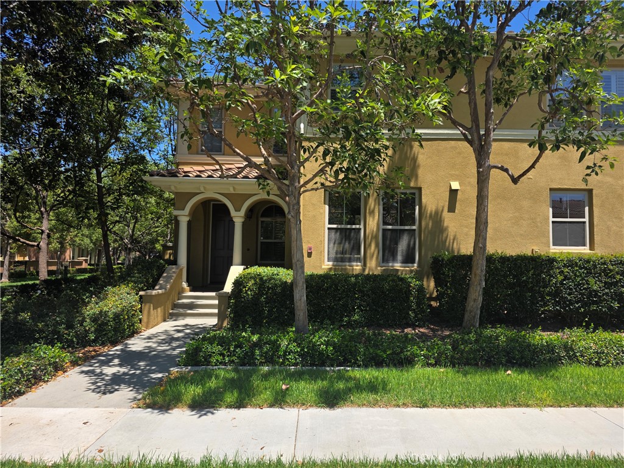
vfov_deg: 58.9
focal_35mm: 23
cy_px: 234
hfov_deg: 73.9
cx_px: 312
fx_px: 415
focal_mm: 6.3
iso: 80
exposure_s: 1/3409
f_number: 1.7
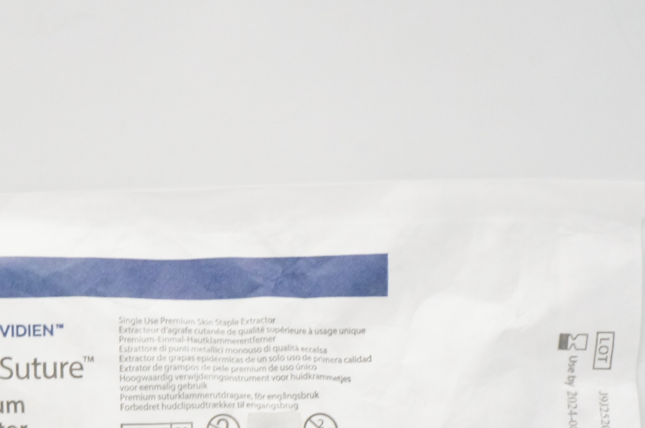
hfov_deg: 21.0
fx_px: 1721
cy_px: 482
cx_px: 145
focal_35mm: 96
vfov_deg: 13.9
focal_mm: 27
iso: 1600
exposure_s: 1/20
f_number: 16
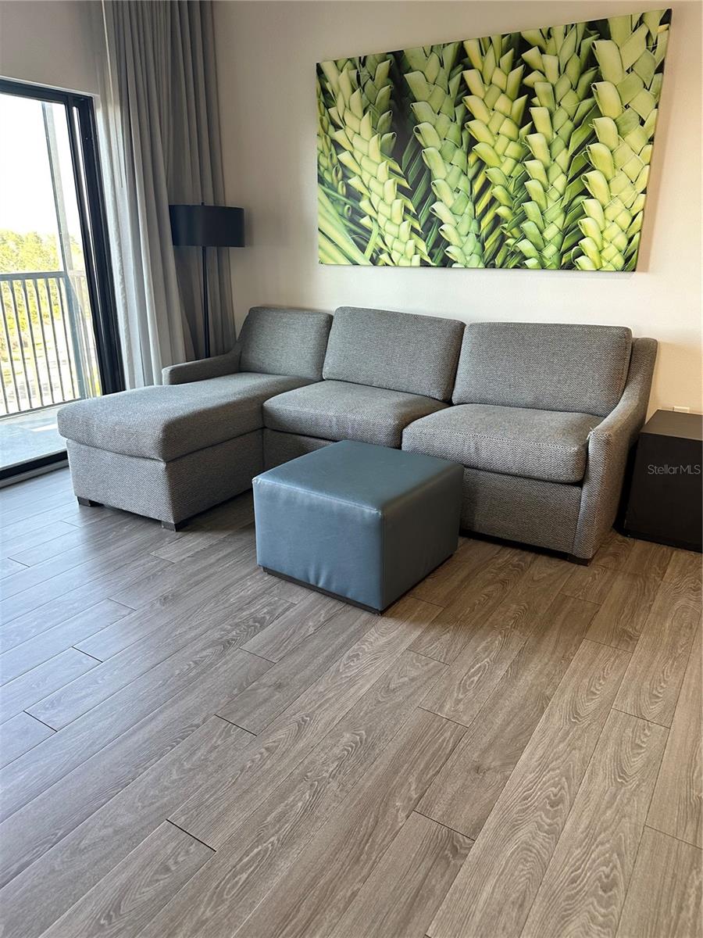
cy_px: 469
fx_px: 650
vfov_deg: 71.6
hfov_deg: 56.8
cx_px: 352
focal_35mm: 24
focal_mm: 6.86
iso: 200
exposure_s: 1/120
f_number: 1.78
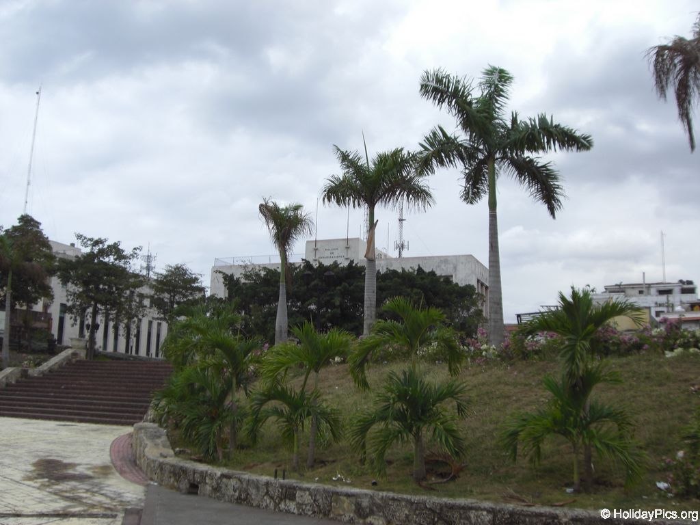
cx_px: 350
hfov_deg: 49.0
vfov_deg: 37.7
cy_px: 262
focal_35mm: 38
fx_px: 768
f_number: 8
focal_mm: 6.2
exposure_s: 1/250
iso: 64
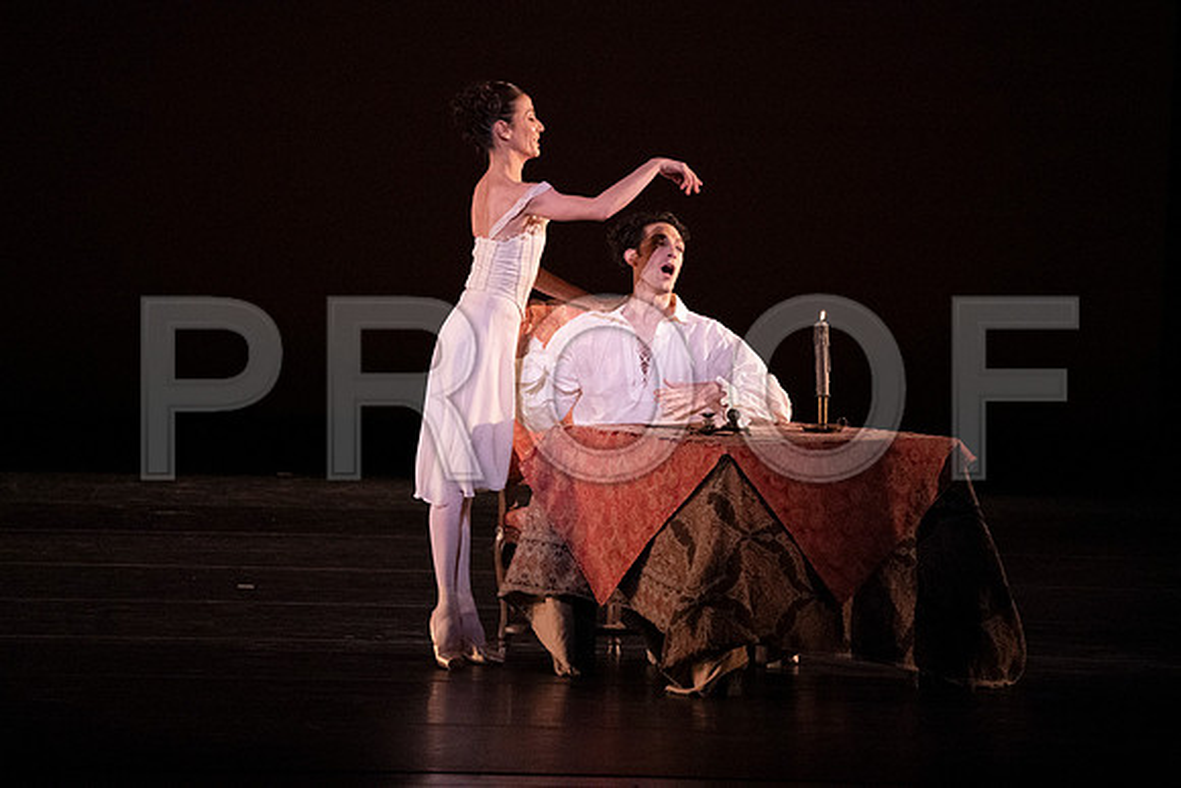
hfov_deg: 5.6
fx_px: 12140
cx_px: 590
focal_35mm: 370
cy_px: 394
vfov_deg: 3.7
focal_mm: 370
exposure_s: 1/400
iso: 20000
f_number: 5.6
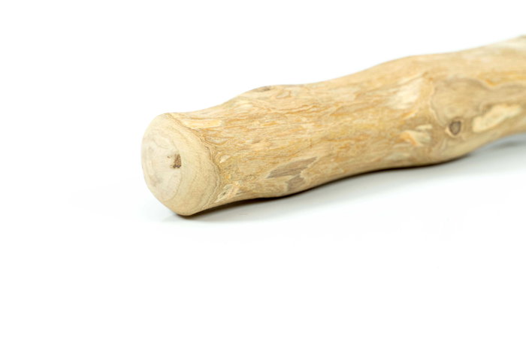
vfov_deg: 6.8
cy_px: 176
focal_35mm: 202
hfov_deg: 10.2
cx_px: 263
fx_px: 2959
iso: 640
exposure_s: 1/125
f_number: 9
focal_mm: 135
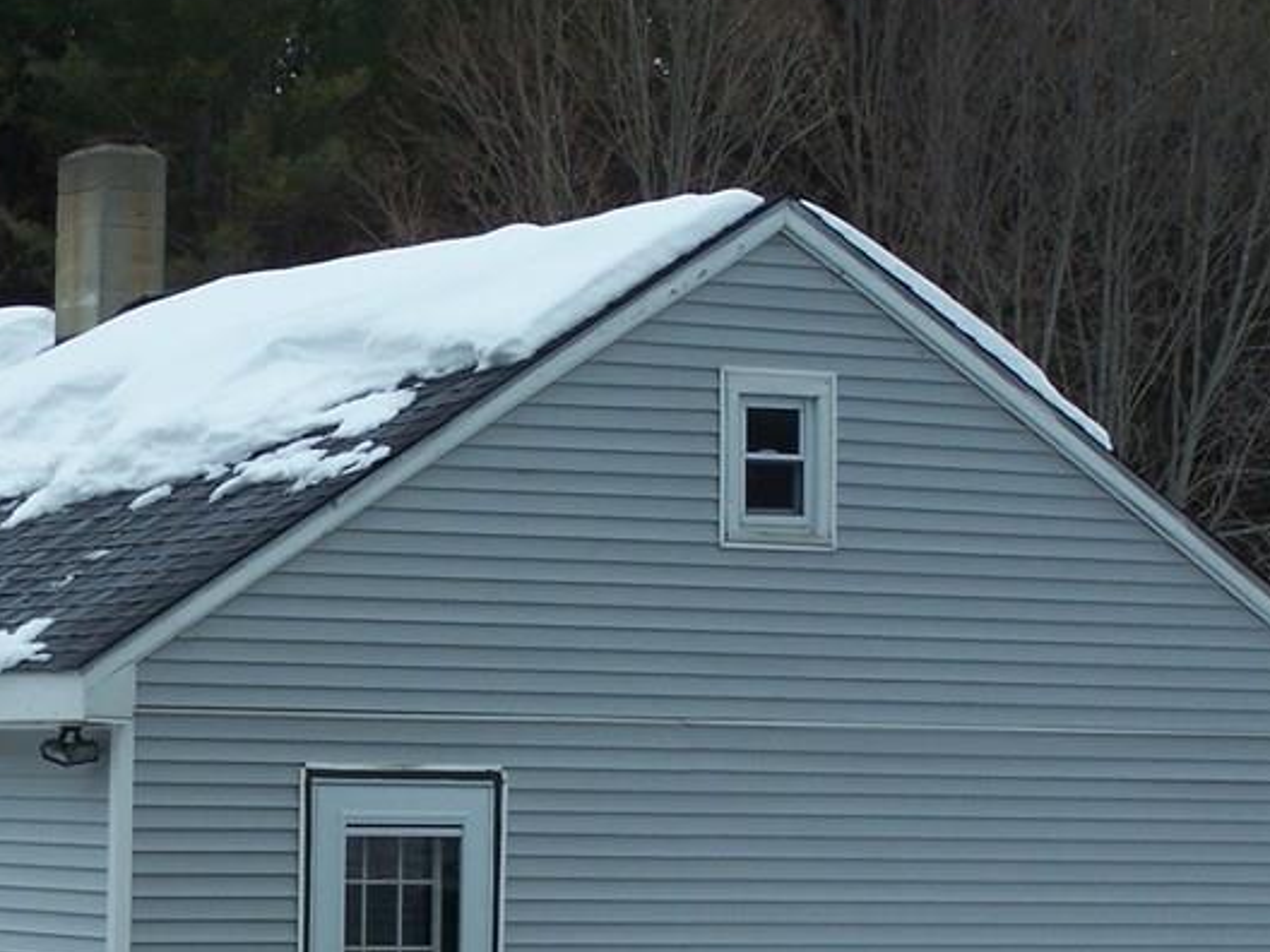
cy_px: 885
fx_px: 5833
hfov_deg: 12.4
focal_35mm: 159
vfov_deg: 9.3
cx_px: 209
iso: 80
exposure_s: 1/350
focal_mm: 13.7
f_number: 3.2
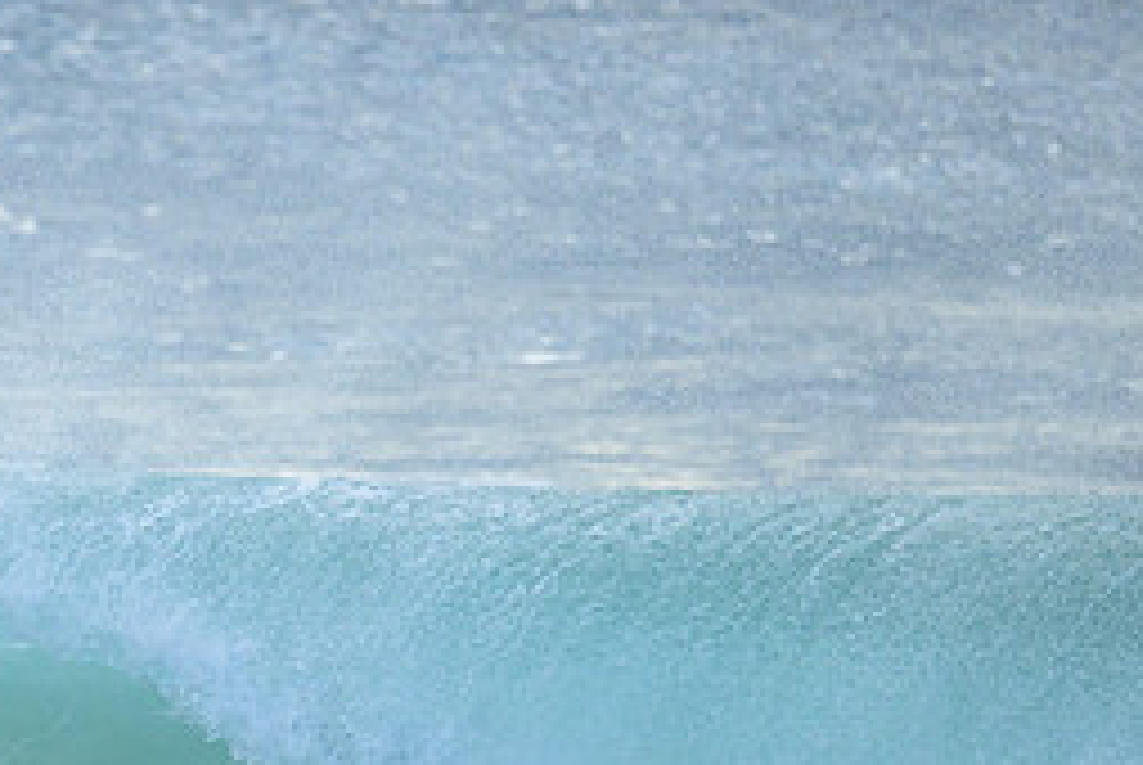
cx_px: 50
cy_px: 817
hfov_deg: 1.1
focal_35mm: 1824
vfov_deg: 0.8
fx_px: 57978
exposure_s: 1/2500
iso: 1100
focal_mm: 800
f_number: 6.3
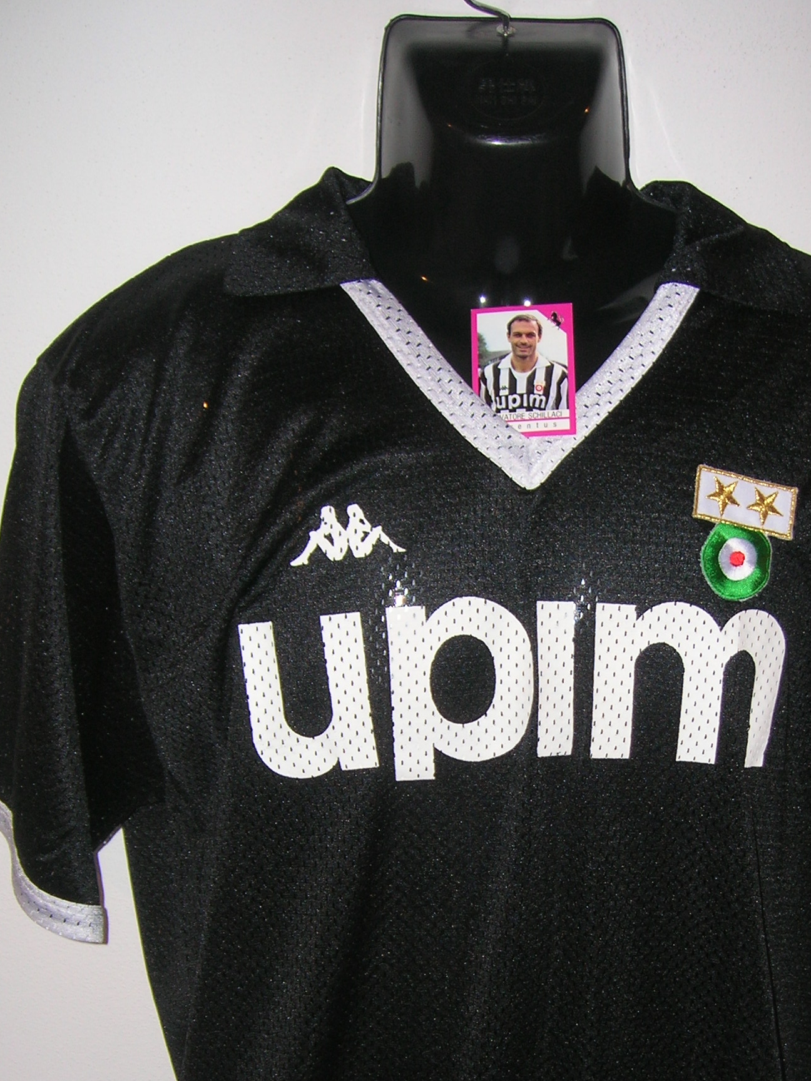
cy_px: 790
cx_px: 510
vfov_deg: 36.7
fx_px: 1593
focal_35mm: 51
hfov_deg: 28.5
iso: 50
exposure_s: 1/60.1
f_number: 2.9
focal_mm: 5.7
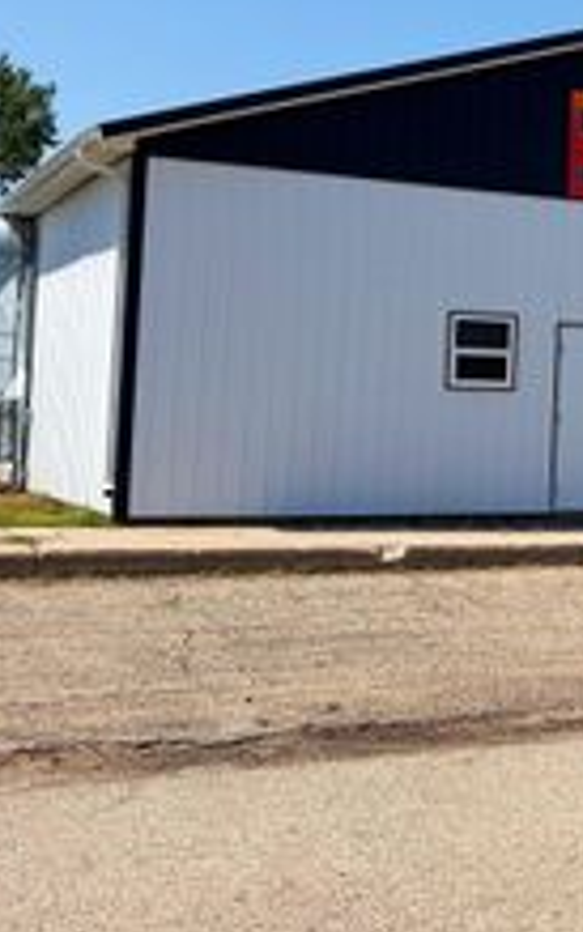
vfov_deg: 32.1
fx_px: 1601
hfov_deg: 19.5
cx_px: 685
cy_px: 274
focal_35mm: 63
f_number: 1.6
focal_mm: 5.96
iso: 64
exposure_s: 1/6993
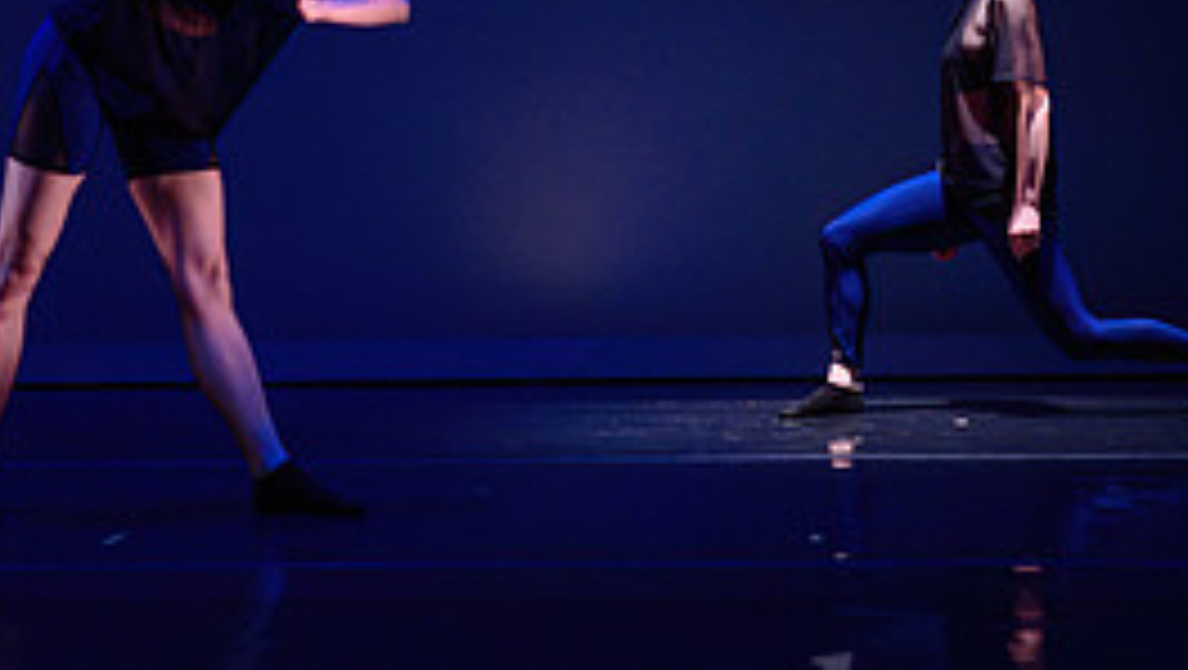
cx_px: 591
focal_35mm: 74
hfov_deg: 28.6
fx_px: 2333
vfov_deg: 16.3
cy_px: 270
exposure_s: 1/640
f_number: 1.4
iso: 1000
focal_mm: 24
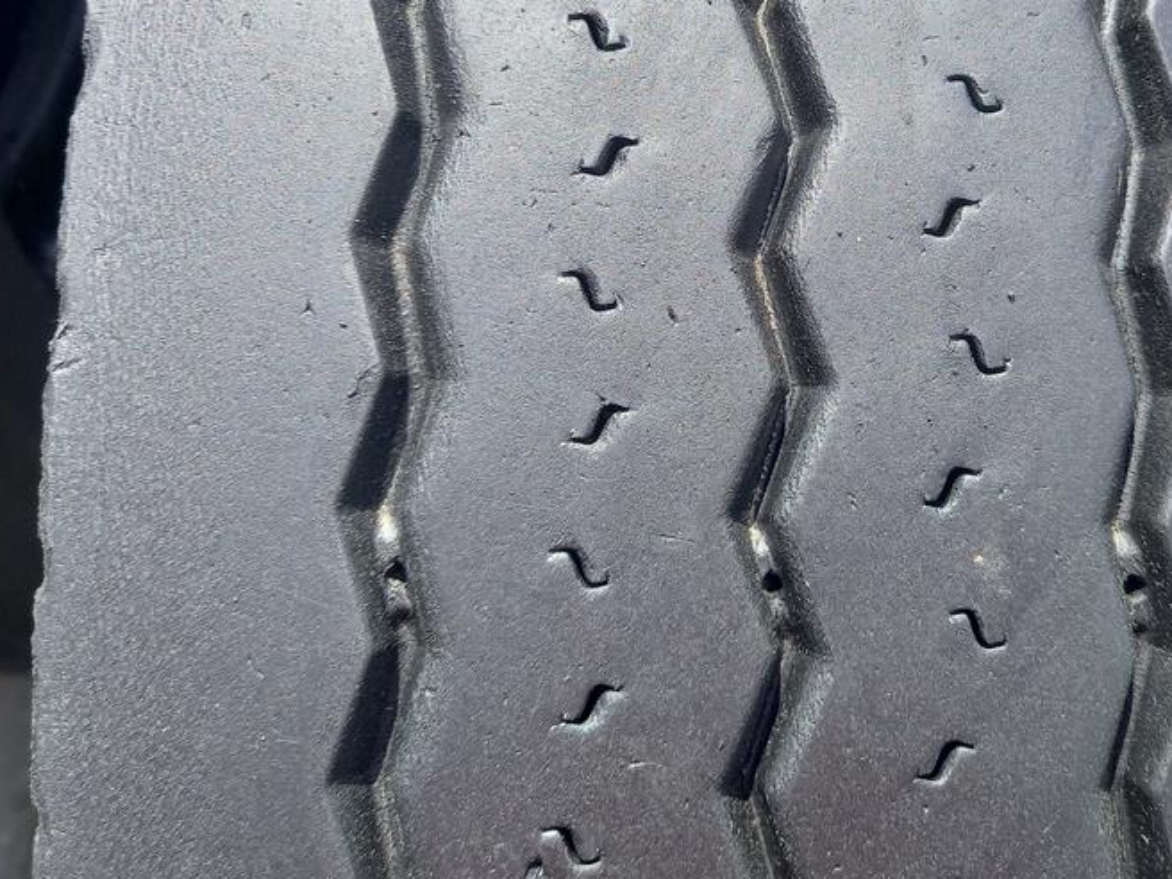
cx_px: 725
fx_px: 1320
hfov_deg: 47.5
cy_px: 286
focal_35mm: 39
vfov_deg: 36.4
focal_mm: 4.65
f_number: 1.8
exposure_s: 1/325
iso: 50
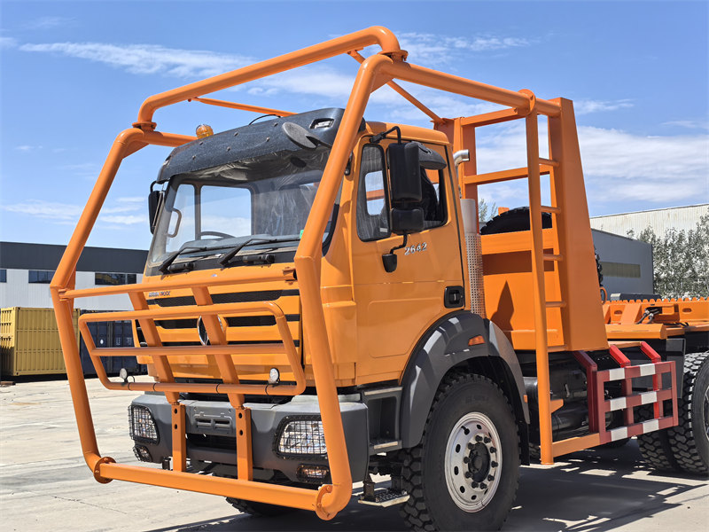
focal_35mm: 44
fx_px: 901
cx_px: 354
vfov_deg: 32.9
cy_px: 266
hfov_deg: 42.9
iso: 50
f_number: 2
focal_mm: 5.75
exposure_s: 1/2762
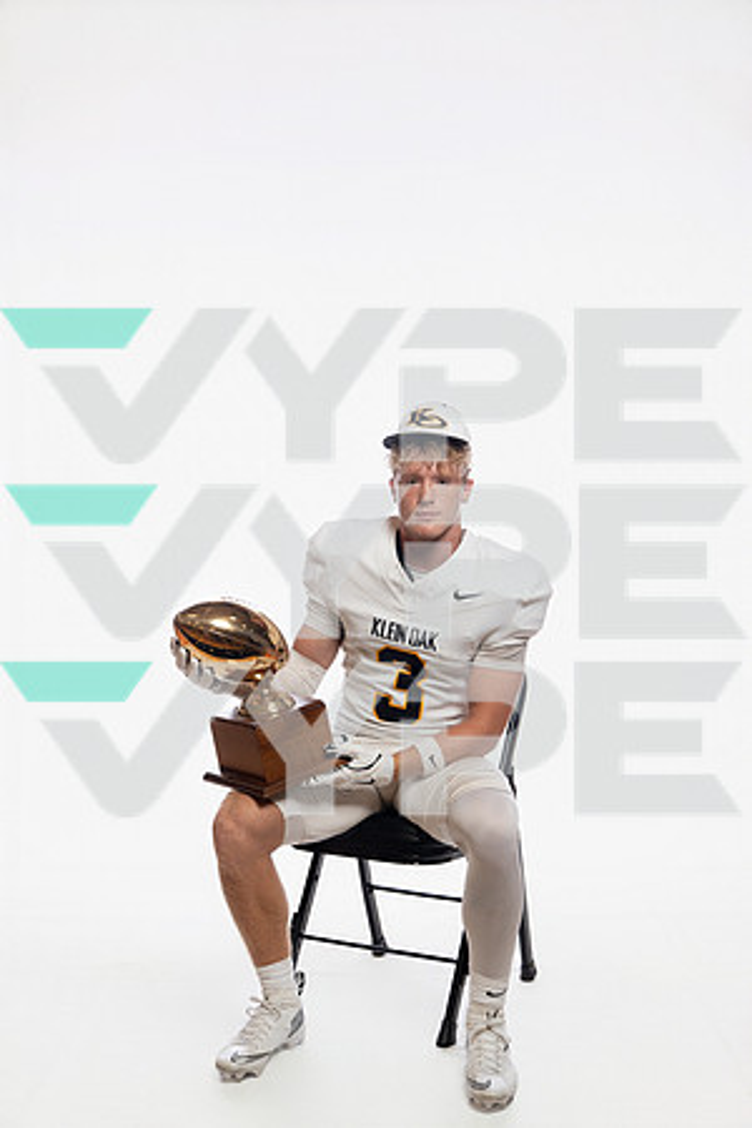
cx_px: 376
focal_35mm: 48
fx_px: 1504
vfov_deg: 41.1
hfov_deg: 28.1
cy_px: 564
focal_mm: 48
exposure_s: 1/250
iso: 640
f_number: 5.6
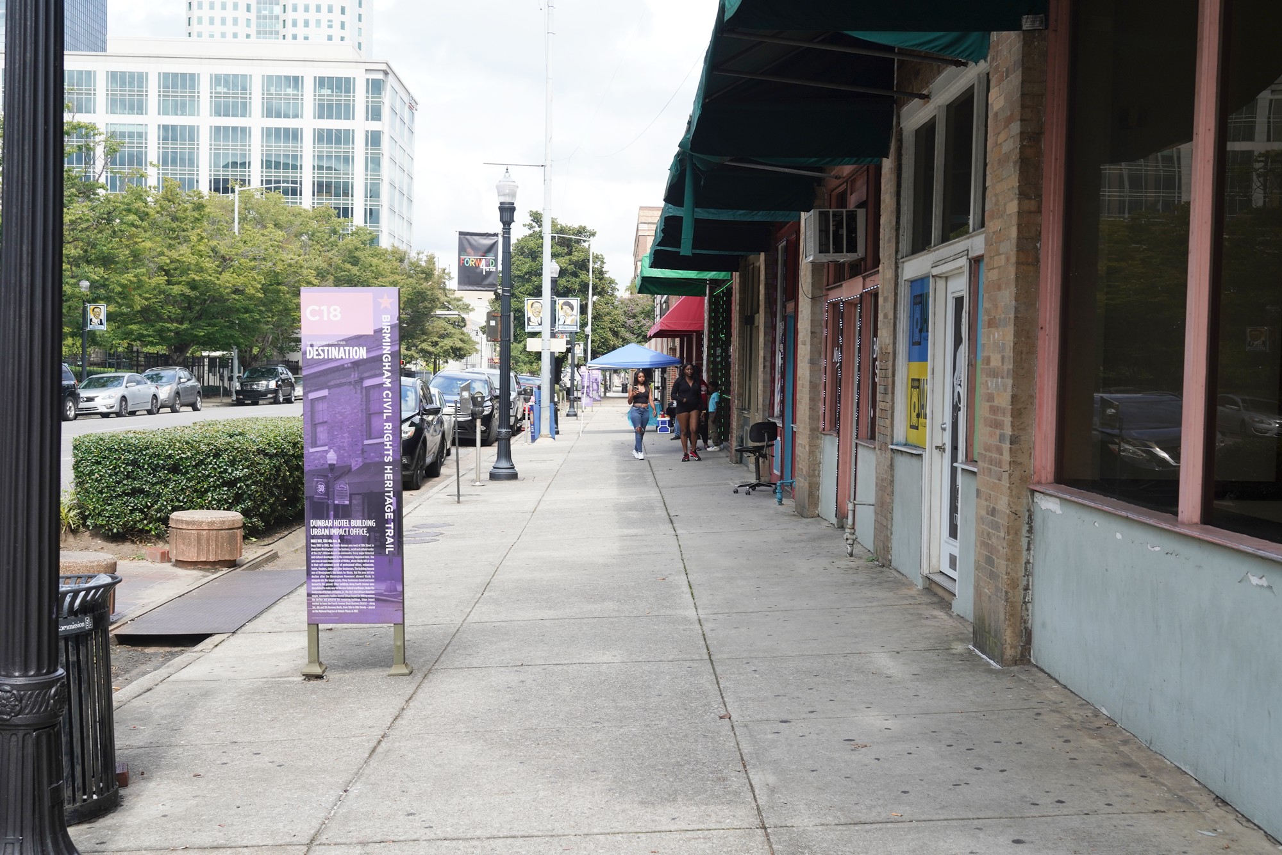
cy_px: 428
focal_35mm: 41
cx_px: 641
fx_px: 1460
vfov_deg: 32.6
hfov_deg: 47.4
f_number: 10
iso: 400
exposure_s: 1/100
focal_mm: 41
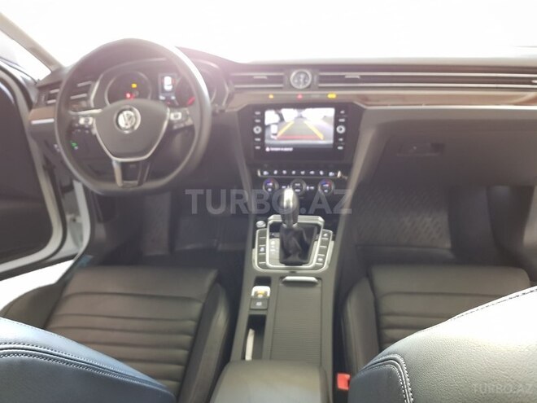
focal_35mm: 26
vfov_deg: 53.1
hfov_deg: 67.3
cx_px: 268
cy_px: 202
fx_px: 403
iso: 200
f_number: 1.7
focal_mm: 4.2
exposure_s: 1/11
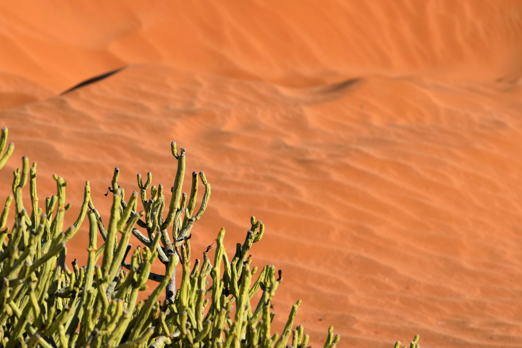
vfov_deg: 5.0
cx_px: 188
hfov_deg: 7.4
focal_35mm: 277
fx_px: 4016
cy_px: 154
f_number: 10
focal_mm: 130
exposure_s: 1/400
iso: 200
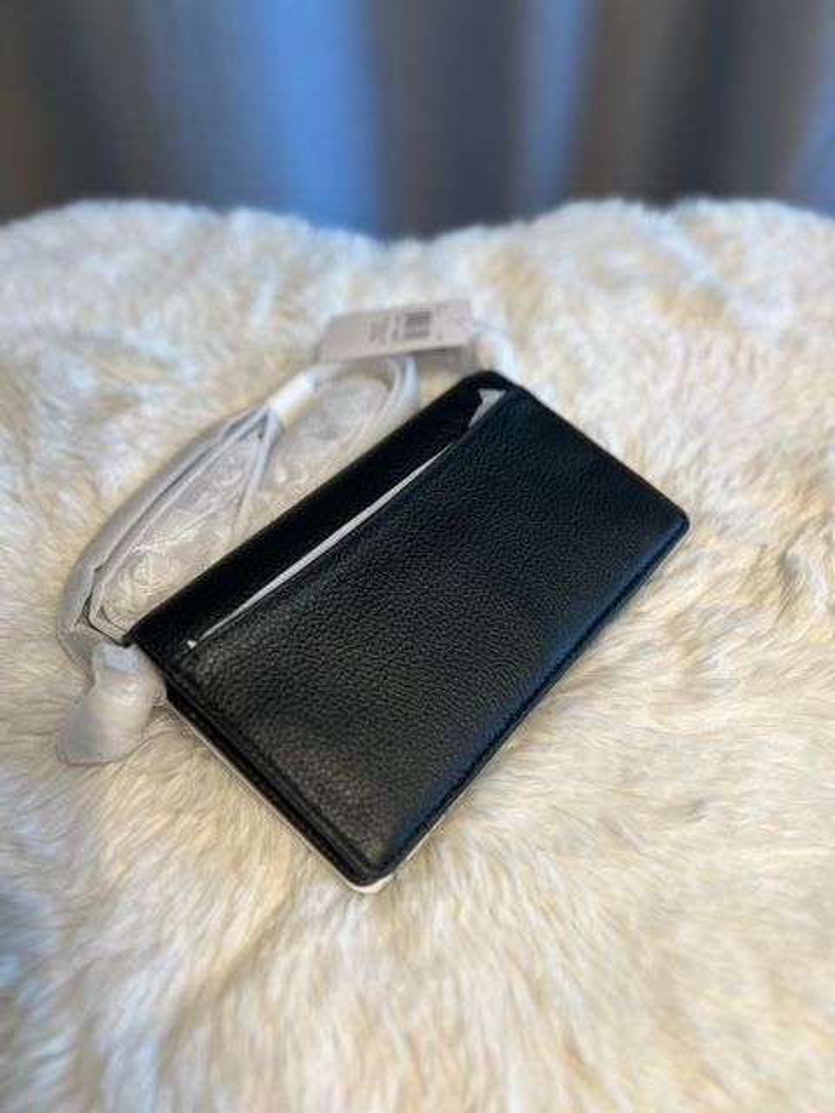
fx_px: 836
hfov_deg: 53.1
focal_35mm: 26
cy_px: 556
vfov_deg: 67.3
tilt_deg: -52.2
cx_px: 418
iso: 100
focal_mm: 5.7
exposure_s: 1/100
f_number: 1.5
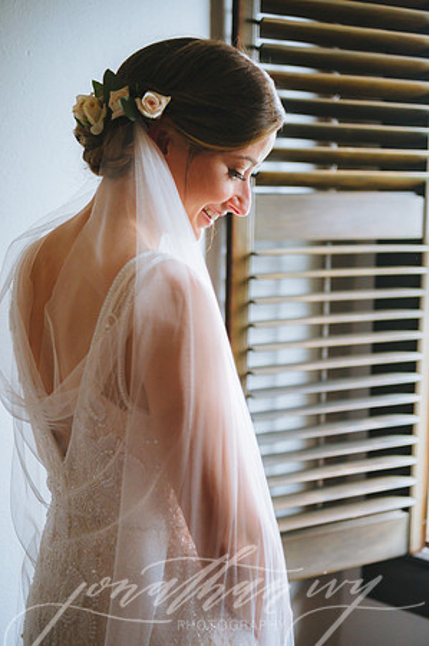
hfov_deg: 25.9
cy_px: 323
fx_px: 932
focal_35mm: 52
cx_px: 214
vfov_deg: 38.2
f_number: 2.8
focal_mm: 52
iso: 1600
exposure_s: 1/400
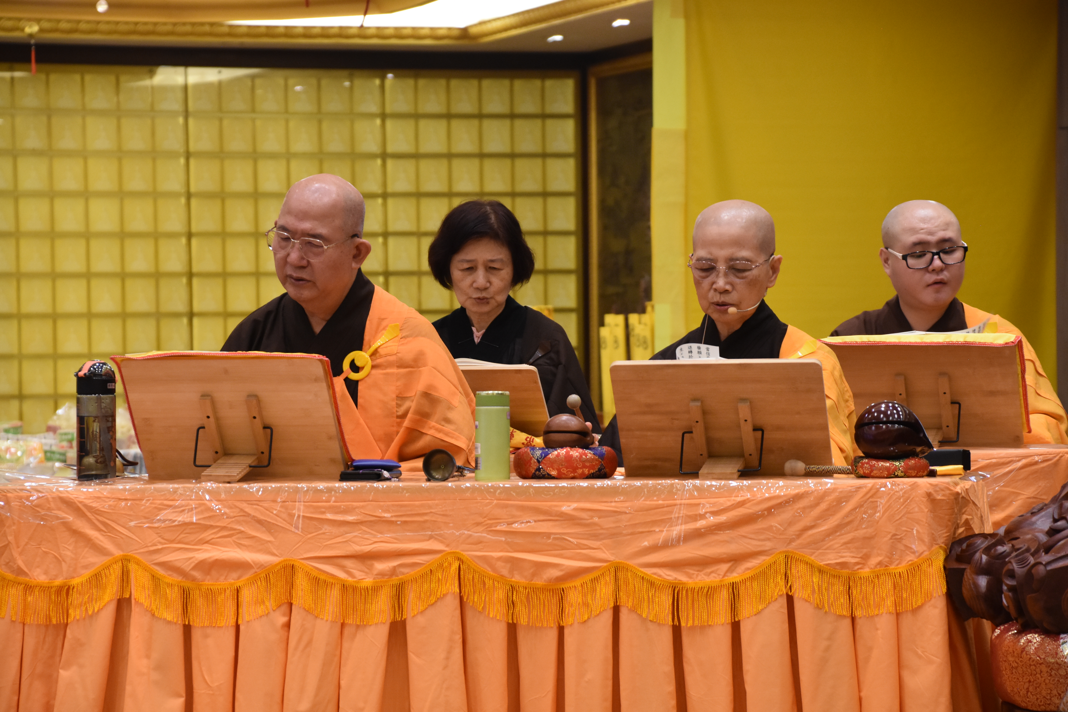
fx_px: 4450
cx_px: 534
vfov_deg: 9.1
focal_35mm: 150
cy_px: 356
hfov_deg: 13.7
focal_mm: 100
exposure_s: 1/80
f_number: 5.6
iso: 1600
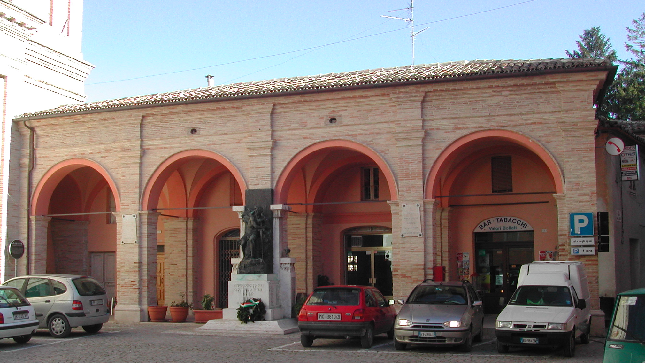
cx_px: 320
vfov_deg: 28.3
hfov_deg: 48.4
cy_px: 205
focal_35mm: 42
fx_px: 718
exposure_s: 1/90.7
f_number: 7.6
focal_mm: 8
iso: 100
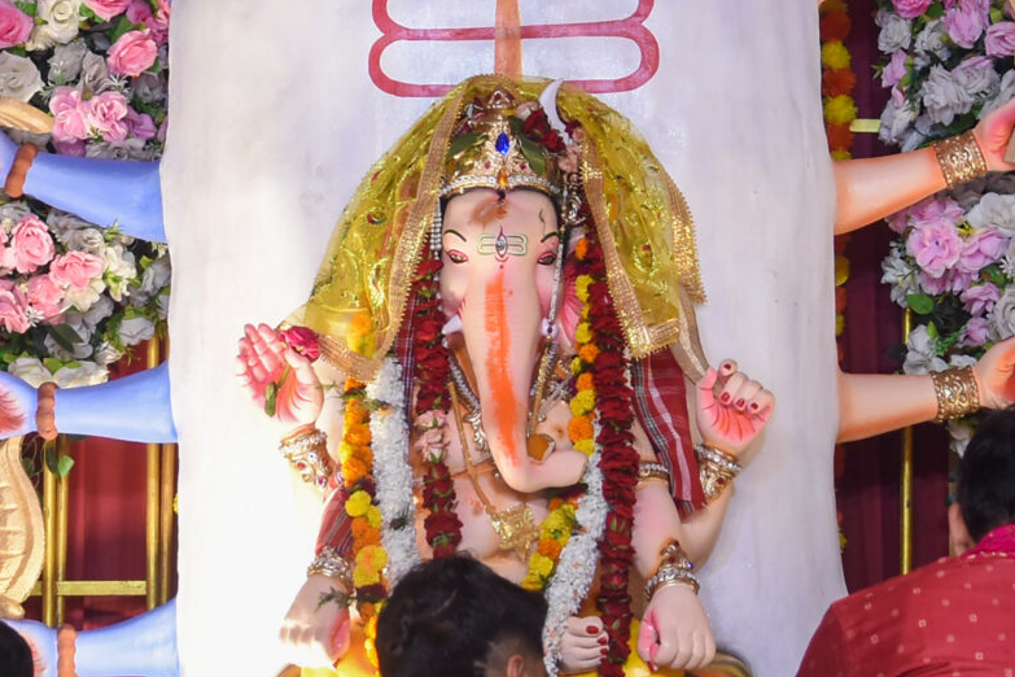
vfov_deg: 6.7
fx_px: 5808
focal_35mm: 206
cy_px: 86
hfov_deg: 10.0
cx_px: 535
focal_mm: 42
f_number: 4.8
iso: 400
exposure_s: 1/80
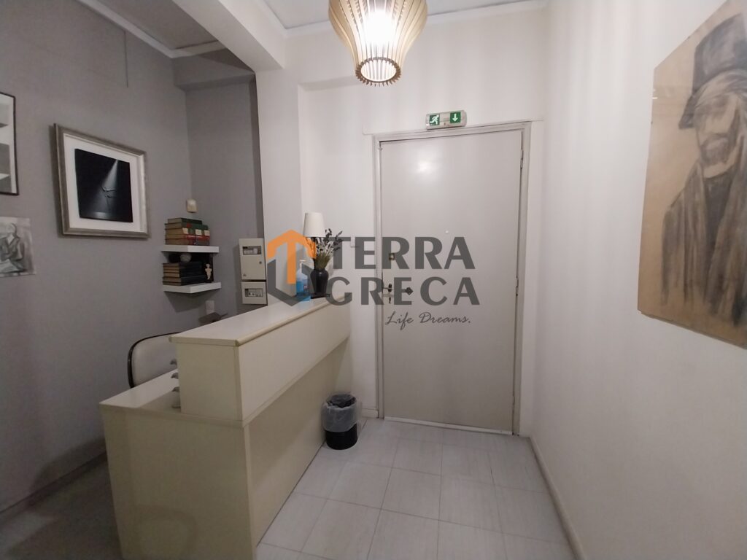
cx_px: 374
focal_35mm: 13
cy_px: 280
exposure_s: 1/33.4
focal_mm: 1.13
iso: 250
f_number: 2.2
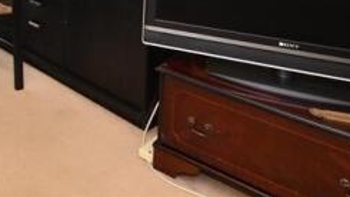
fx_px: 390
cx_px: -31
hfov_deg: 39.8
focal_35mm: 42
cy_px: -113
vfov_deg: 22.3
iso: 400
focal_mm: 10
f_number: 9
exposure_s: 1/6
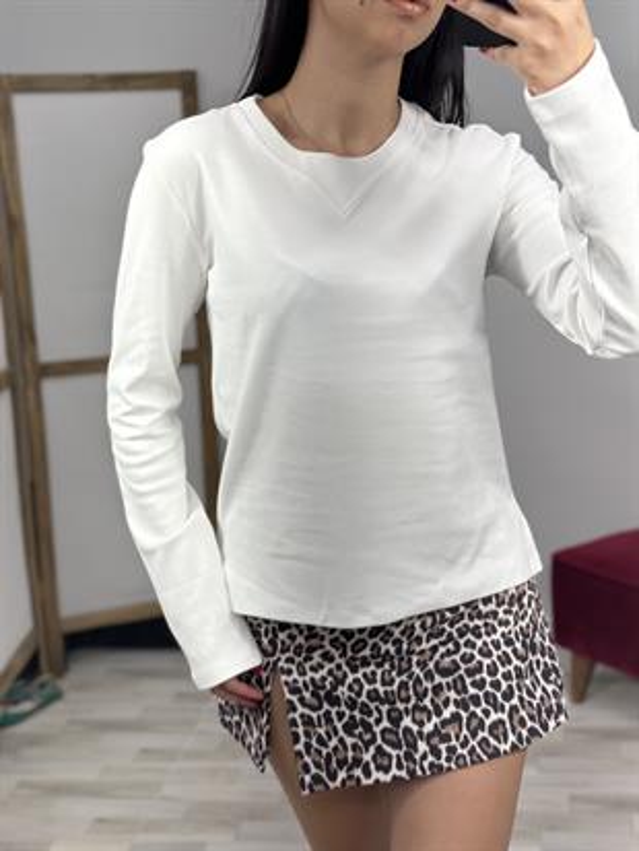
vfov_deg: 39.6
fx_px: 1181
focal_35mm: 48
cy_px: 426
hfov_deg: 30.3
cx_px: 320
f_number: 1.78
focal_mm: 6.86
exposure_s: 1/193
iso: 80
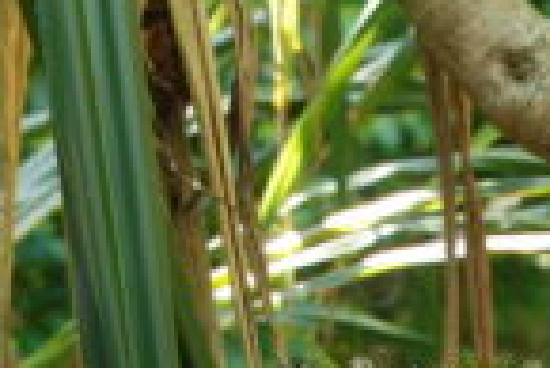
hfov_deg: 5.7
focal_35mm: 363
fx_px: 5551
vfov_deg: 3.8
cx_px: 38
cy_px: -199
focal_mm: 70
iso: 500
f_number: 4.5
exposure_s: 1/80
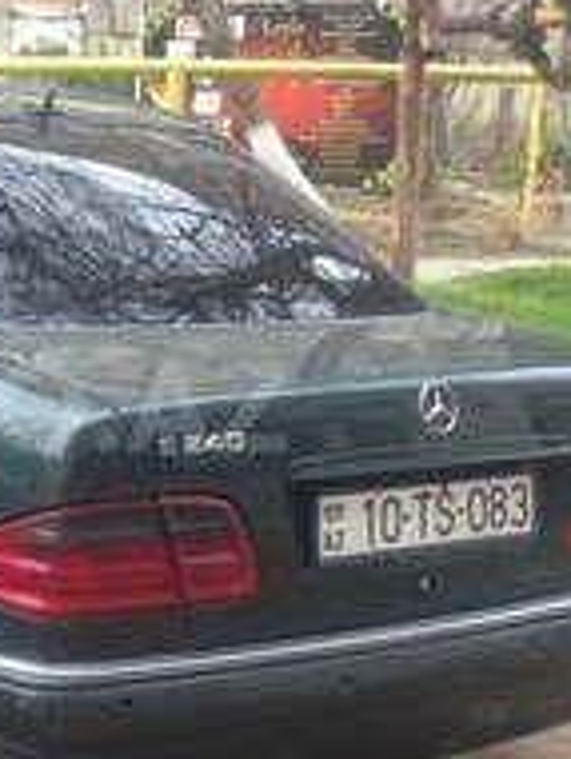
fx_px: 1887
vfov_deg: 22.7
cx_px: -20
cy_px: 407
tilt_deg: -6.4
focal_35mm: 86
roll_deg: -0.4
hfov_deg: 16.8
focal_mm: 4.12
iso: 64
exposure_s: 1/20
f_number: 2.4
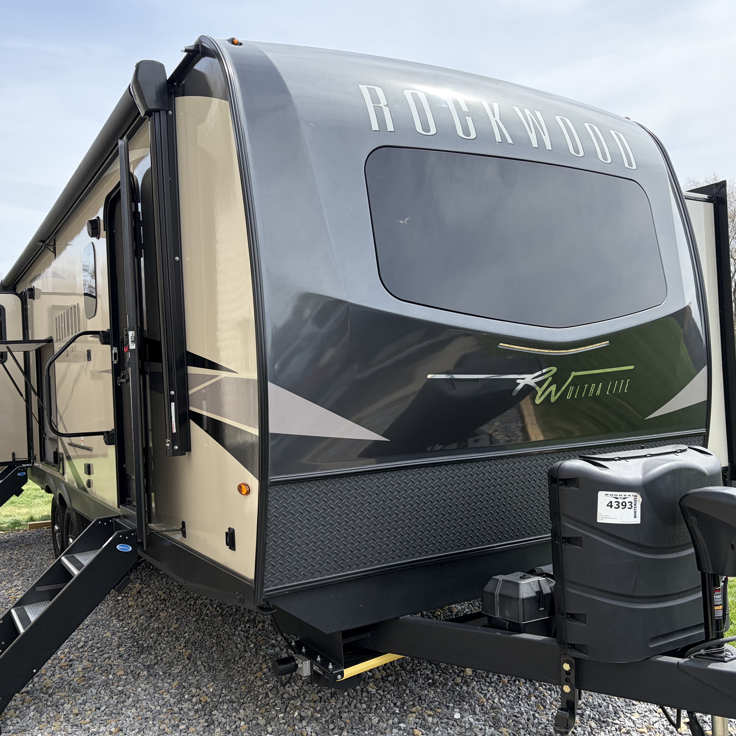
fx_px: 746
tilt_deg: -0.7
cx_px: 357
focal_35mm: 31
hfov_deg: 52.5
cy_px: 367
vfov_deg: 52.5
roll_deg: +4.3
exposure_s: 1/2208
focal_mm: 5.96
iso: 64
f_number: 1.6
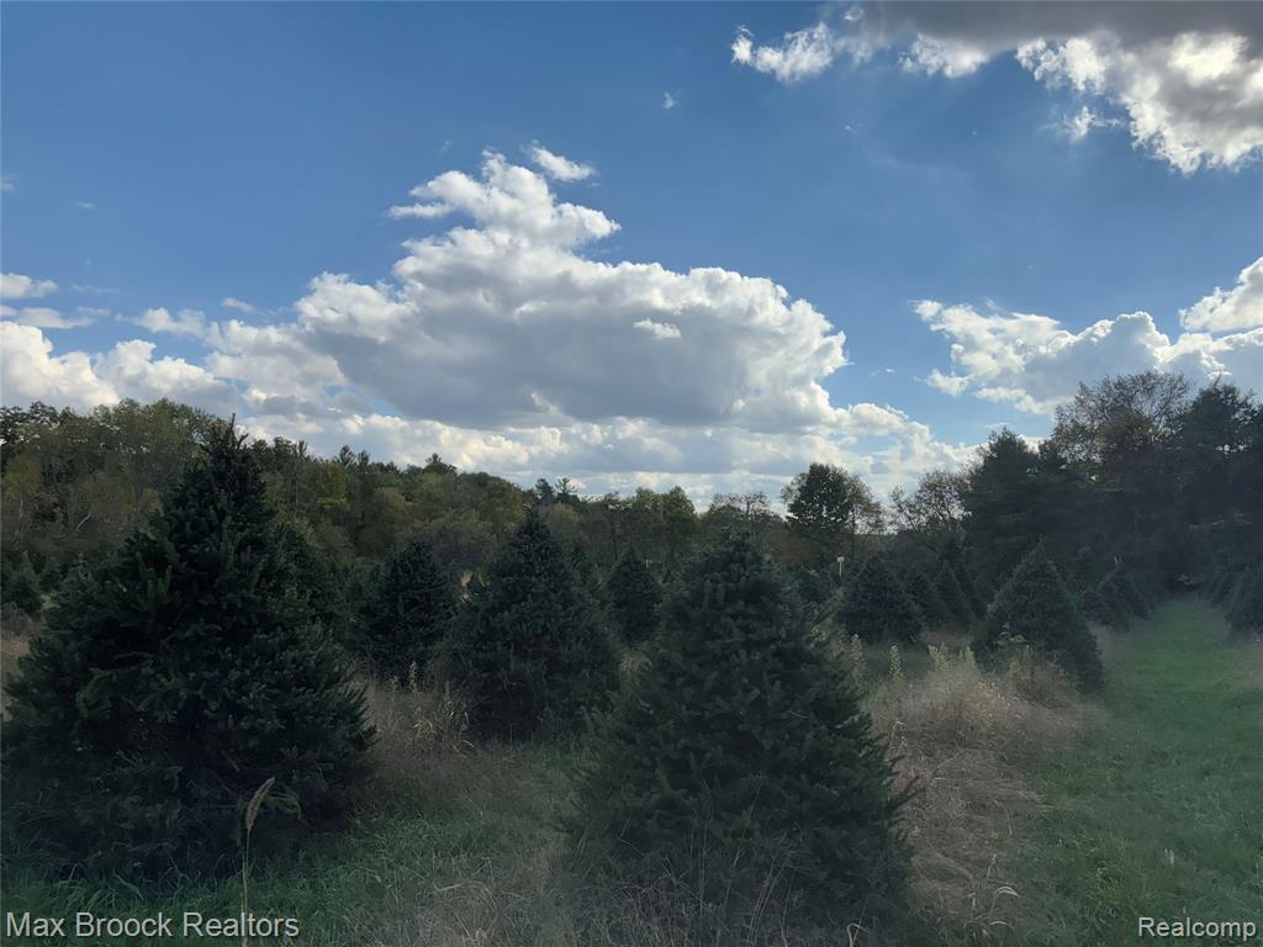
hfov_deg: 67.3
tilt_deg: +4.0
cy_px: 474
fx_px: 949
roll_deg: -0.7
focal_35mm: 26
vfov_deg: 53.1
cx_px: 632
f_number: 1.6
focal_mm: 5.96
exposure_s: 1/4608
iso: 50
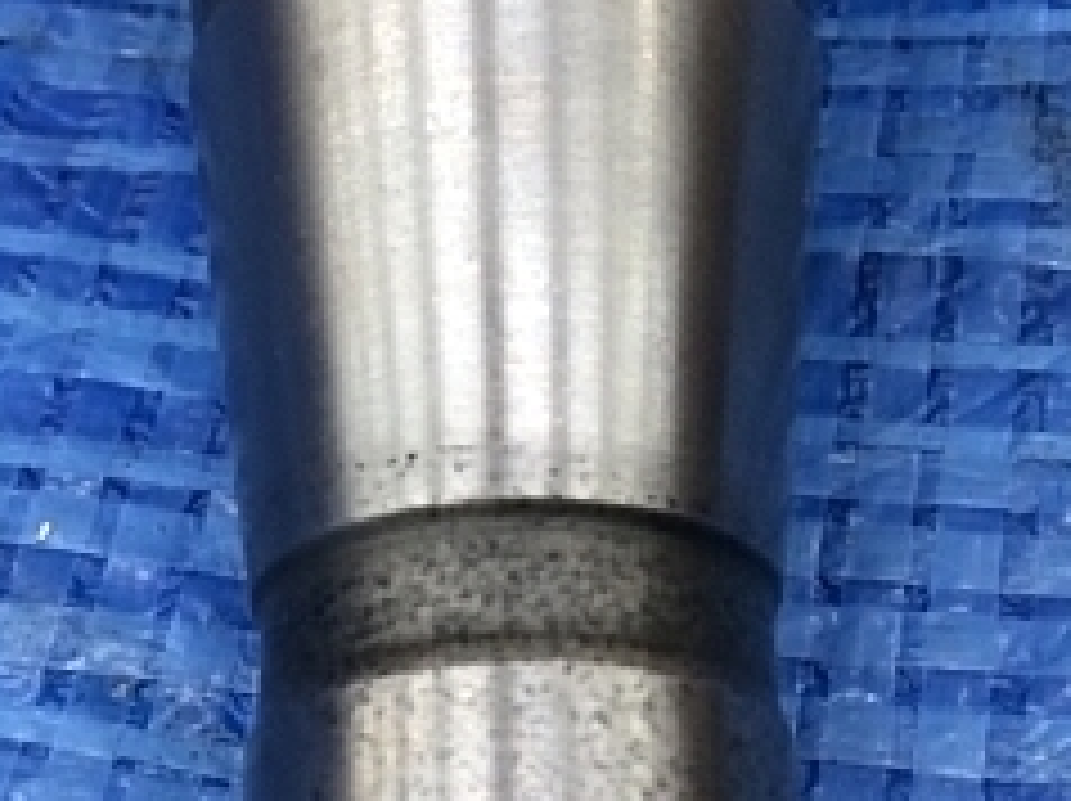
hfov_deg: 25.0
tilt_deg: -49.0
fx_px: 2411
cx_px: 486
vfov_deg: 18.7
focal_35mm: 78
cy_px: 198
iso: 100
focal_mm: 4.15
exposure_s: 1/30
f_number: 2.2
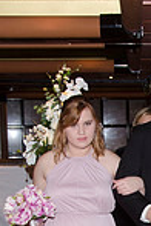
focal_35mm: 119
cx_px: 177
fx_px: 749
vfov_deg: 16.9
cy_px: 220
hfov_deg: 11.3
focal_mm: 26
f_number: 5.6
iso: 400
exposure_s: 1/100
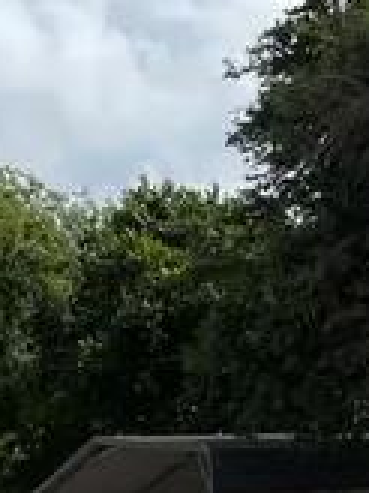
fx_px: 1649
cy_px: 997
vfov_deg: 14.1
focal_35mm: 116
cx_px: -57
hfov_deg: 12.5
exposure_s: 1/5556
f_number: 1.6
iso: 32
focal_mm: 4.2
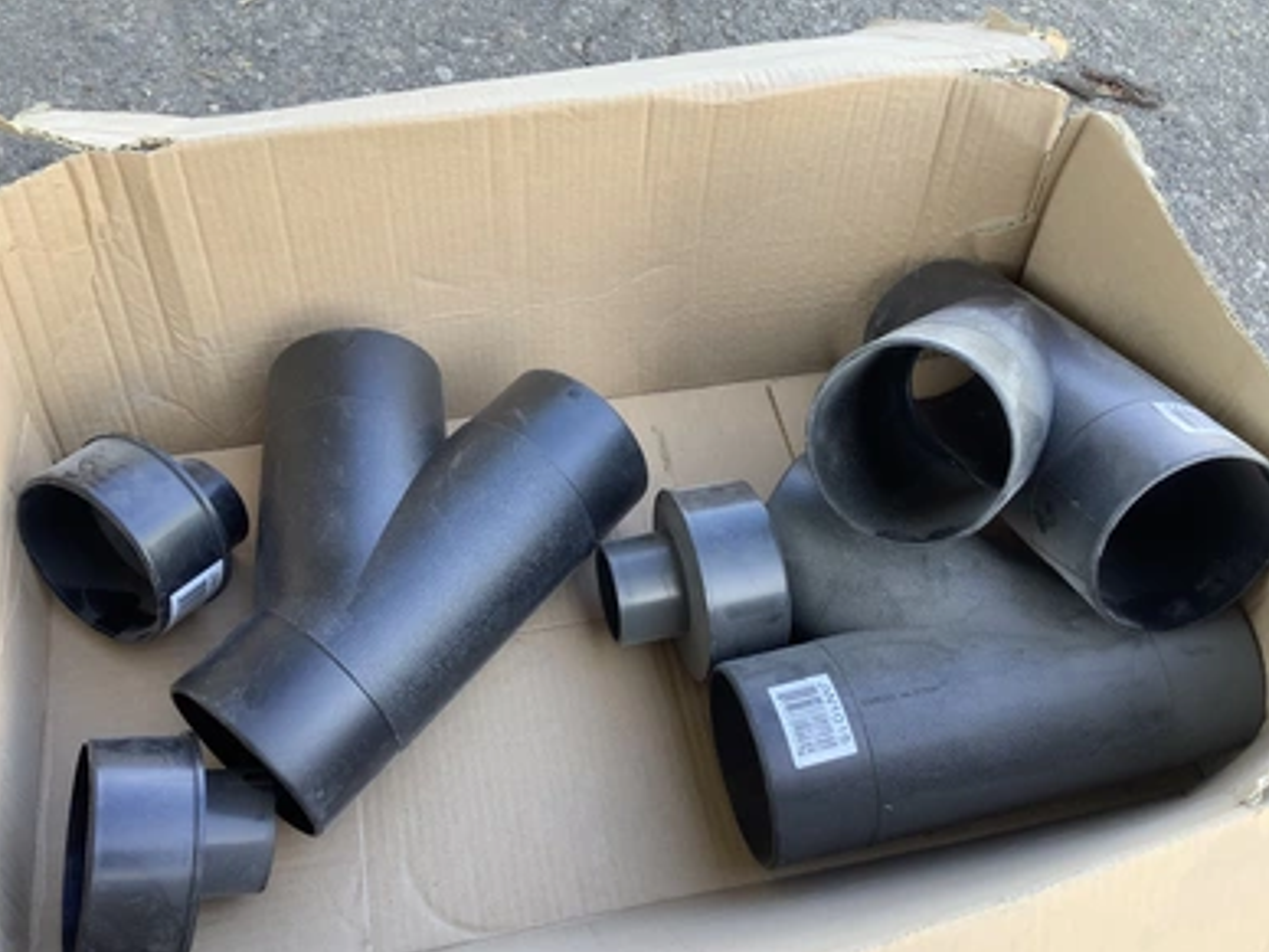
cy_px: 481
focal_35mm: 32
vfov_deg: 44.2
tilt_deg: -54.6
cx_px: 618
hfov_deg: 56.8
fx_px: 1173
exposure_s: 1/120
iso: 64
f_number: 2.4
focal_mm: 3.3
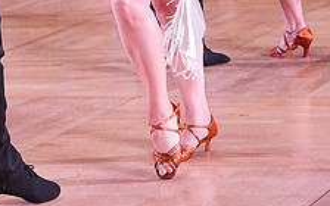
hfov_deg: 11.8
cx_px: 51
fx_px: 1592
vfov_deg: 7.3
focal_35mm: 177
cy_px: -116
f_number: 4.5
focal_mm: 45
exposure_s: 1/400
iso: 3200
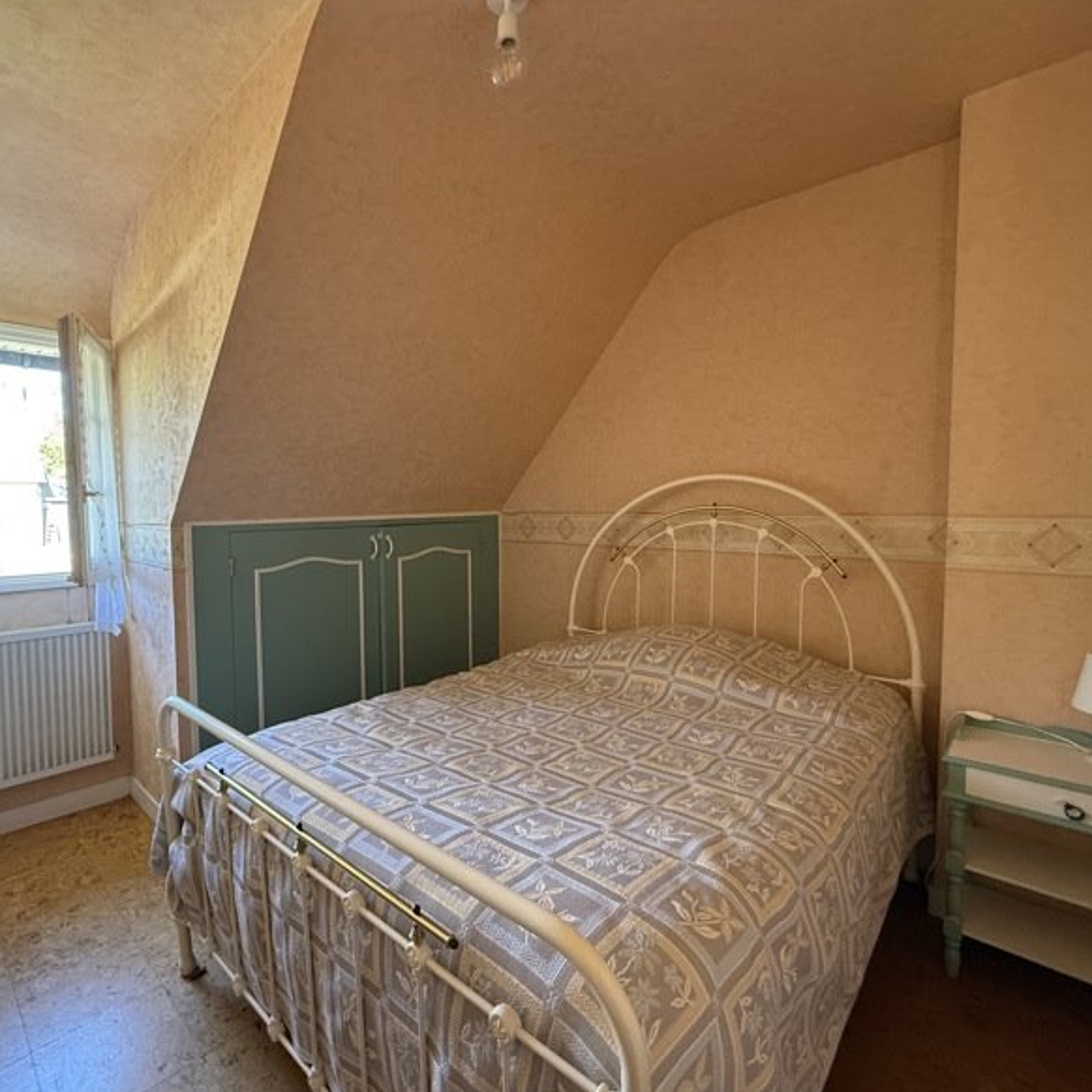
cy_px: 538
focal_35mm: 17
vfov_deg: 84.0
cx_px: 463
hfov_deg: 83.4
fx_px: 607
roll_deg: -0.5
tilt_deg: -3.3
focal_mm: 2.22
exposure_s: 1/60
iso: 400
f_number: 2.2
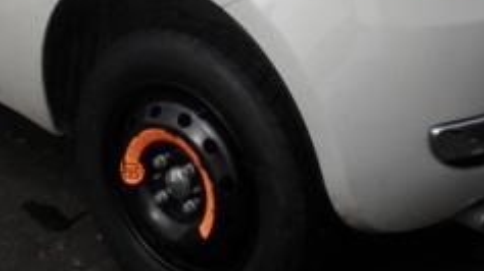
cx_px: 161
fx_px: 1321
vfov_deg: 11.3
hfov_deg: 20.7
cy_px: -130
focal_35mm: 103
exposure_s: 1/250
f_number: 8.4
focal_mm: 6.3
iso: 100
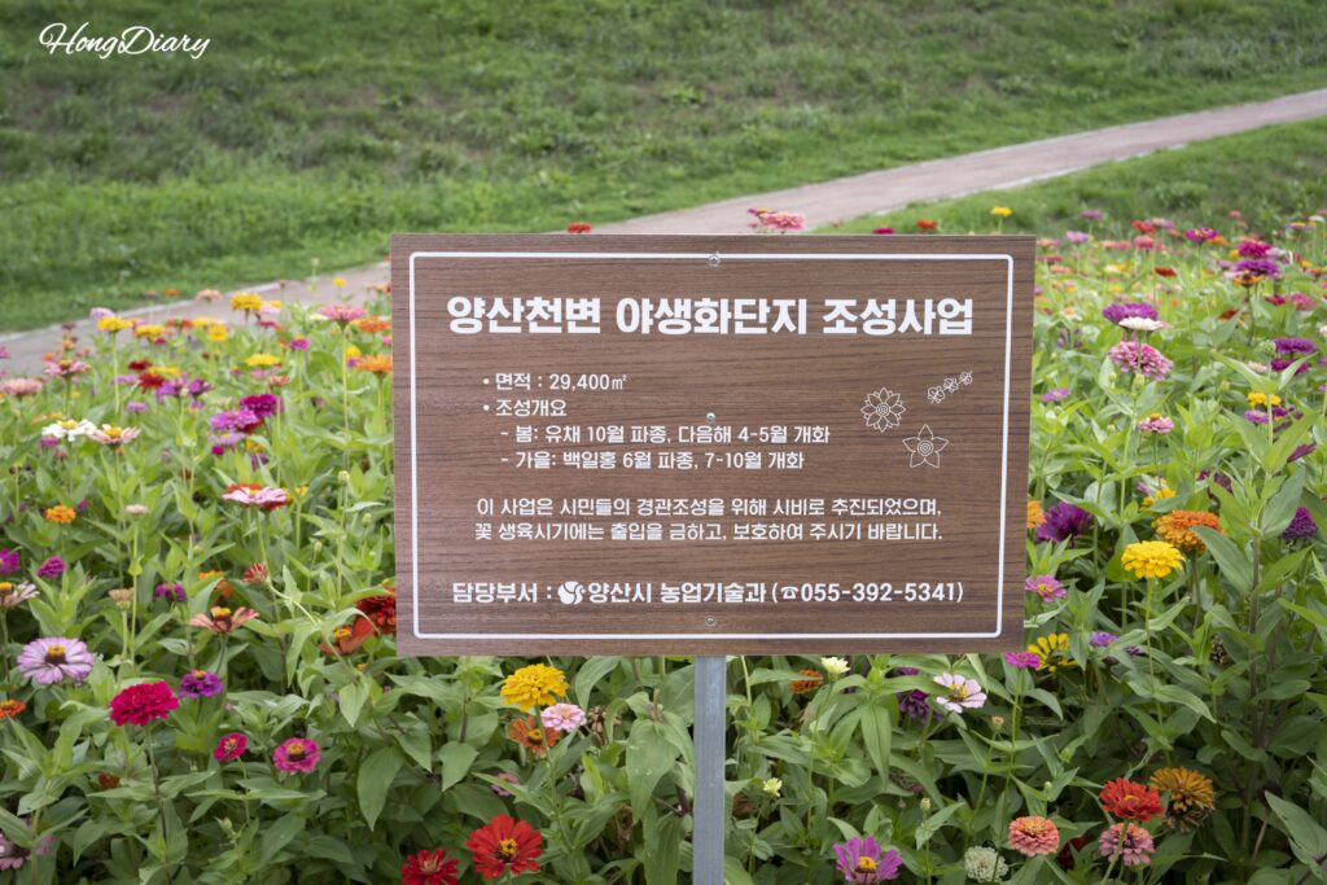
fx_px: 1769
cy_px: 442
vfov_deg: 28.1
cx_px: 664
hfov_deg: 41.1
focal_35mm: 48
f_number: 9
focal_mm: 48
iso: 100
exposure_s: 1/100
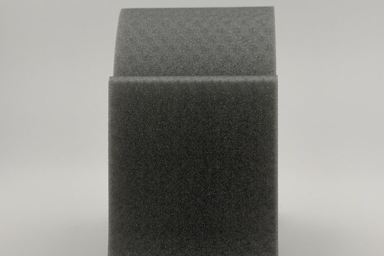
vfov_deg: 20.3
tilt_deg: -14.5
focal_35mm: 67
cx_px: 192
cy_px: 151
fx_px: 715
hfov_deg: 30.1
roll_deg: -0.3
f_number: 1.78
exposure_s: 1/3226
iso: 64
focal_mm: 6.76
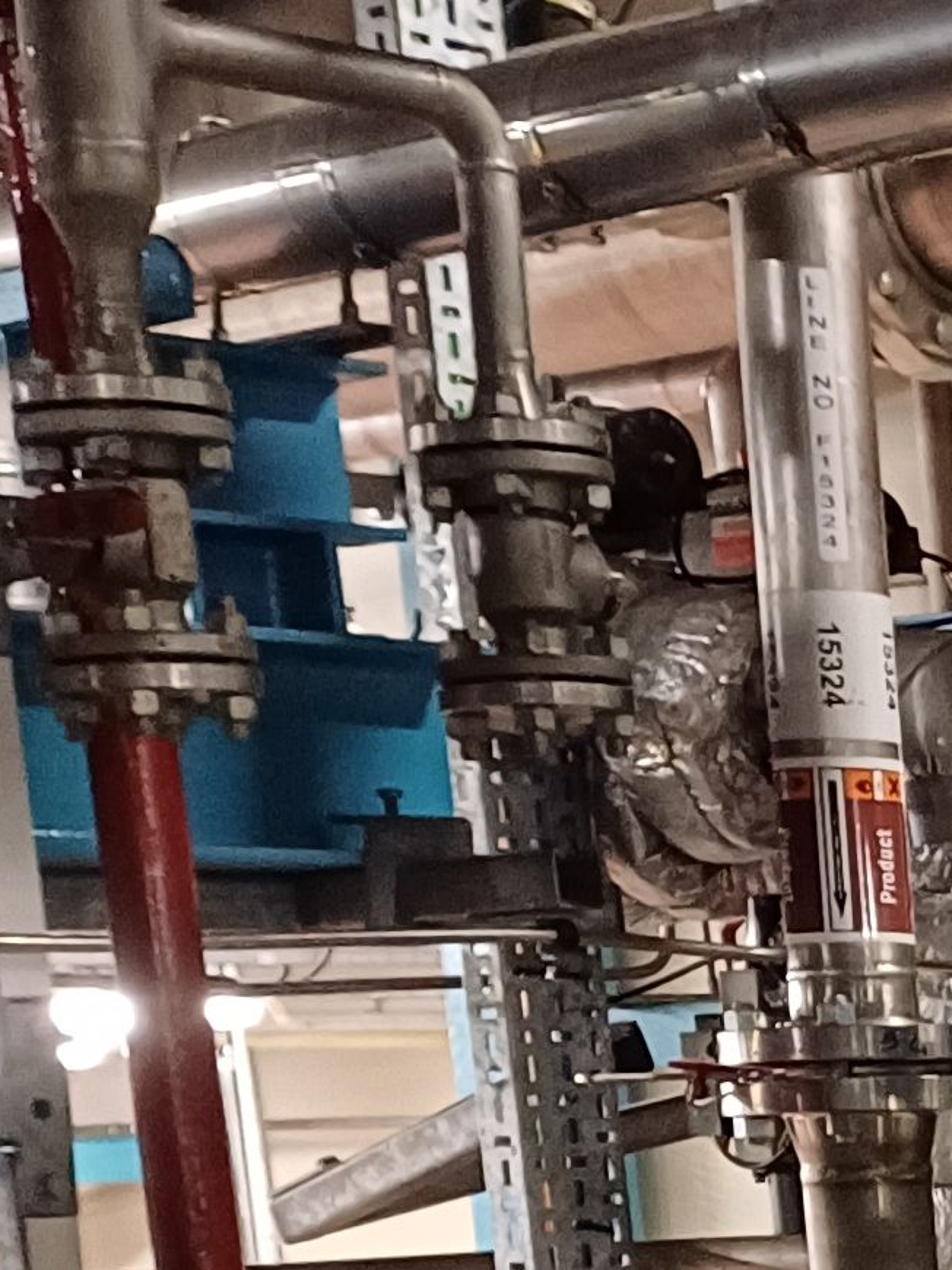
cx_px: 2091
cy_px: 1800
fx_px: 4219
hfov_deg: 11.3
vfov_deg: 15.9
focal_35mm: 115
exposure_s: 1/25
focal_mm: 4.65
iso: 500
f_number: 1.8
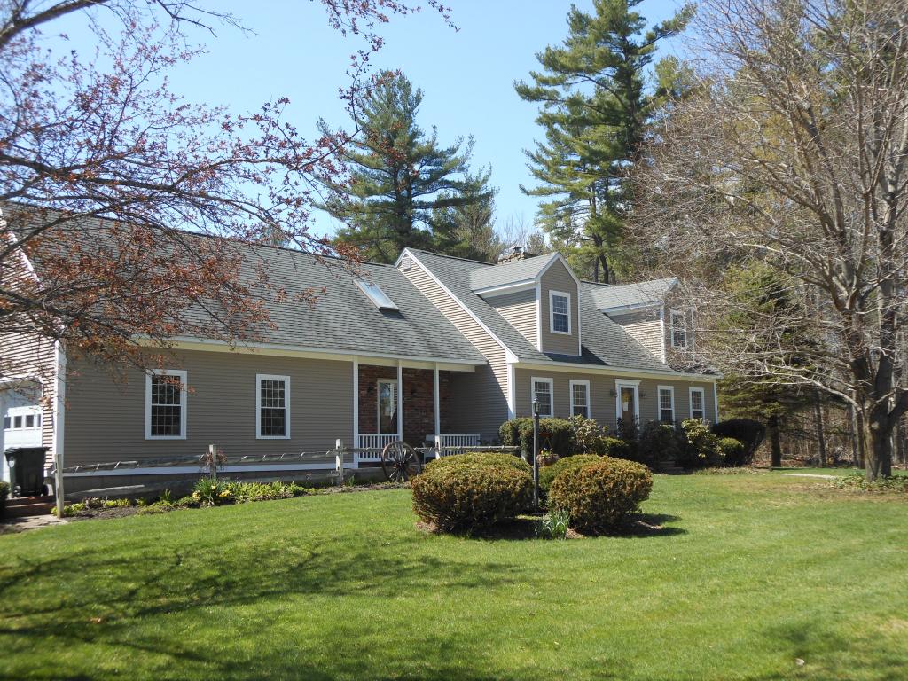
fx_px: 997
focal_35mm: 38
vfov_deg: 37.7
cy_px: 340
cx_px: 454
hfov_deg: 49.0
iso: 80
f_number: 3.6
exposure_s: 1/320
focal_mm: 6.8
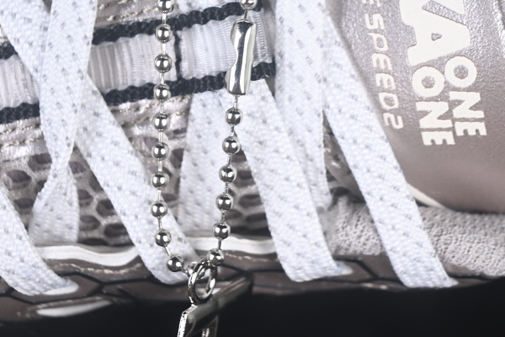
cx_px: 333
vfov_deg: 10.1
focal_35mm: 135
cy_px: 35
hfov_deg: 15.2
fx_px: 1894
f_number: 7.1
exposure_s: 1/80
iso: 160
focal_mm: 50
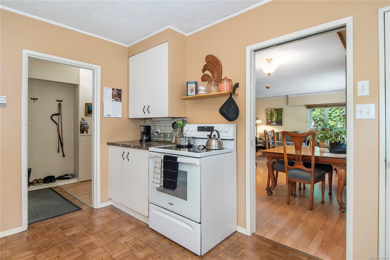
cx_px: 195
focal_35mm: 18
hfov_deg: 90.0
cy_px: 130
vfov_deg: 67.4
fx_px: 195
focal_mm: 12
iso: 320
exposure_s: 1/2
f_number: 8
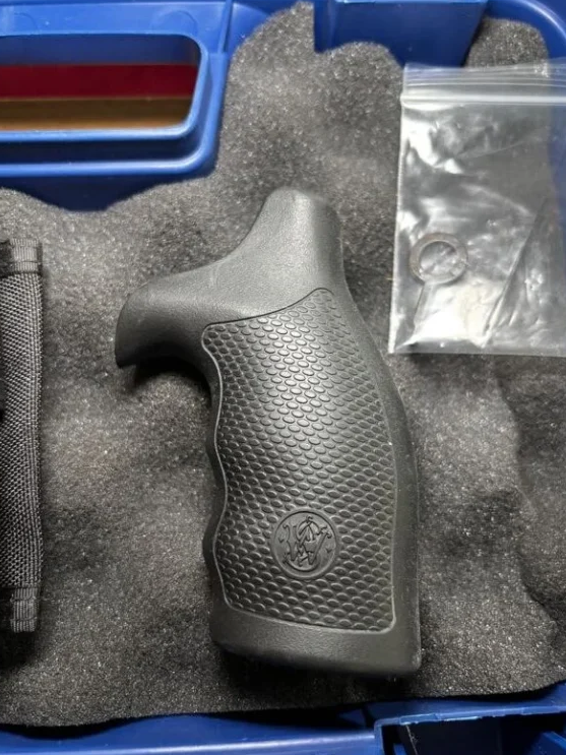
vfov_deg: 63.5
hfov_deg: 49.7
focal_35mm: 28
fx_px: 611
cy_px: 377
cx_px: 274
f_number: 1.6
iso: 320
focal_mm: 5.96
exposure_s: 1/60
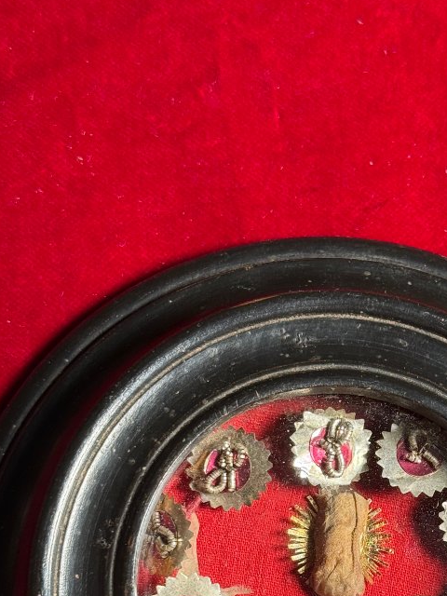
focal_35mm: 90
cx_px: 342
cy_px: 537
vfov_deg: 21.3
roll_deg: -2.8
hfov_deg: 16.3
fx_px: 1550
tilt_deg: -32.3
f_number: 1.78
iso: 100
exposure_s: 1/60
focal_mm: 6.76
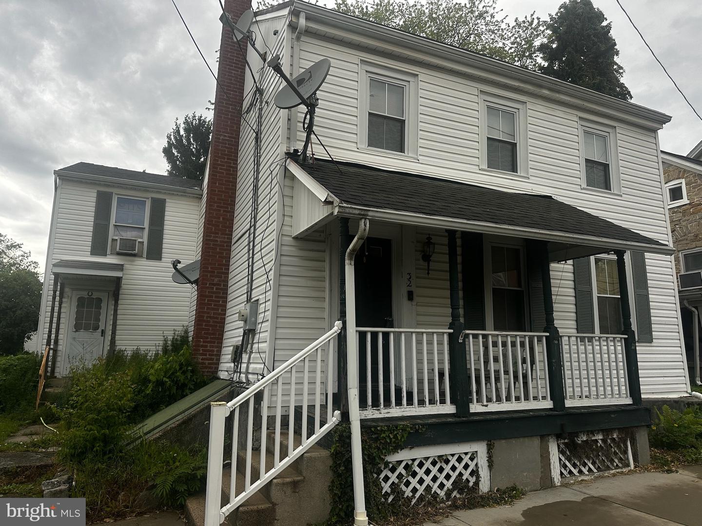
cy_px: 263
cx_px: 351
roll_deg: -0.4
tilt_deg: +10.9
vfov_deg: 56.8
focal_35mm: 24
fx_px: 487
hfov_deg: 71.6
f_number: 1.78
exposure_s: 1/1453
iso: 80
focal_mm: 6.86
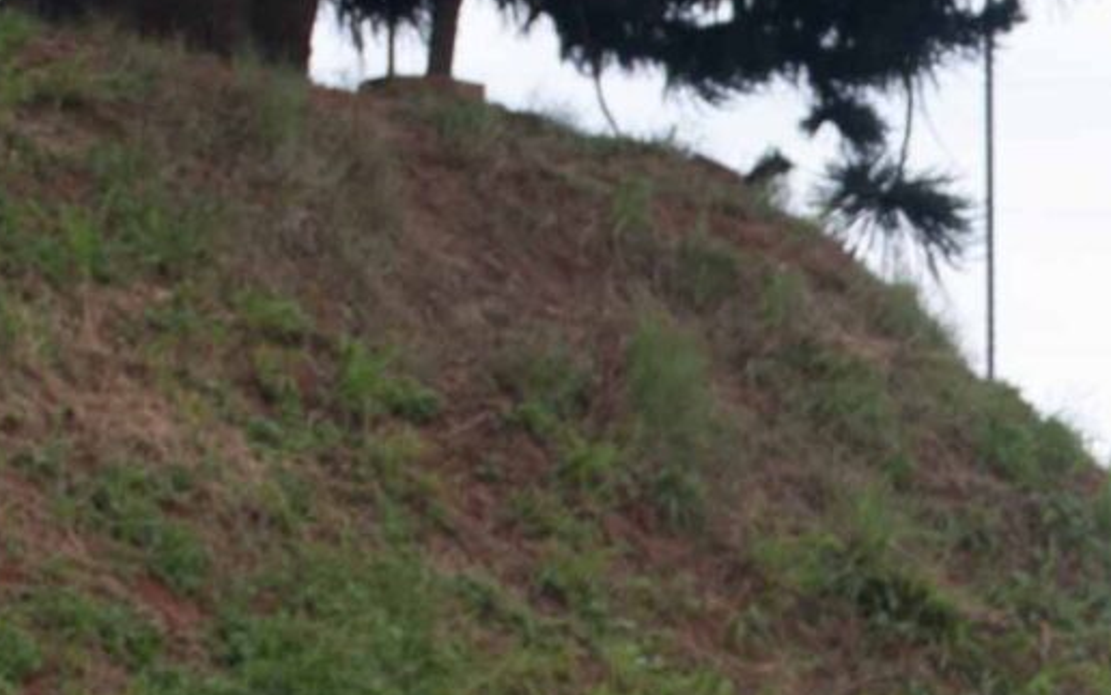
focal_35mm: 418
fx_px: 12648
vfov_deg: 3.1
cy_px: 846
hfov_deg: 5.0
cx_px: 1557
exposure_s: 1/125
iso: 100
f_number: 5.6
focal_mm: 55
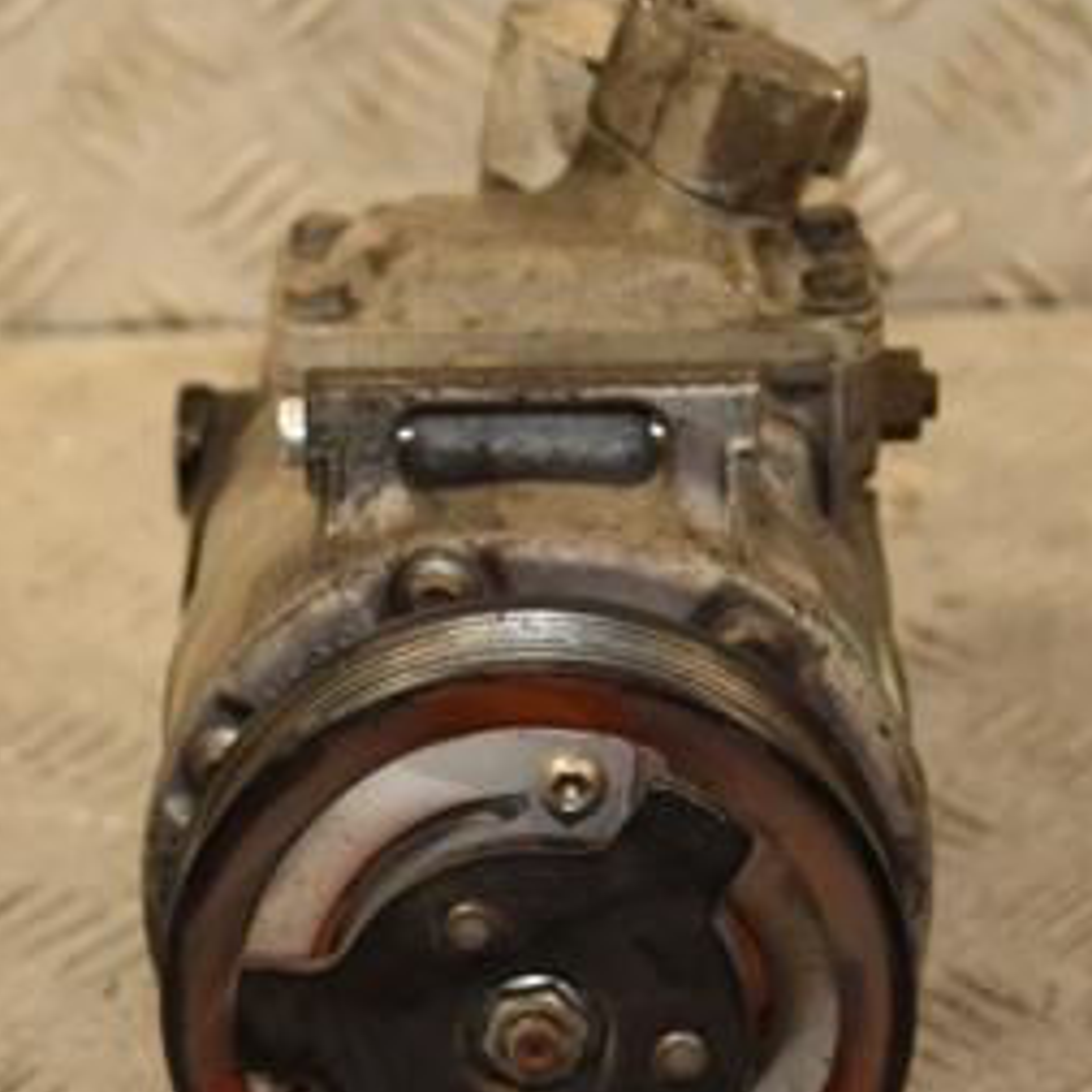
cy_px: 678
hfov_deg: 11.1
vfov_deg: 11.1
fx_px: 5603
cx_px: 224
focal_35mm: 157
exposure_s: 1/125
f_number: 5
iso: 800
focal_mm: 52
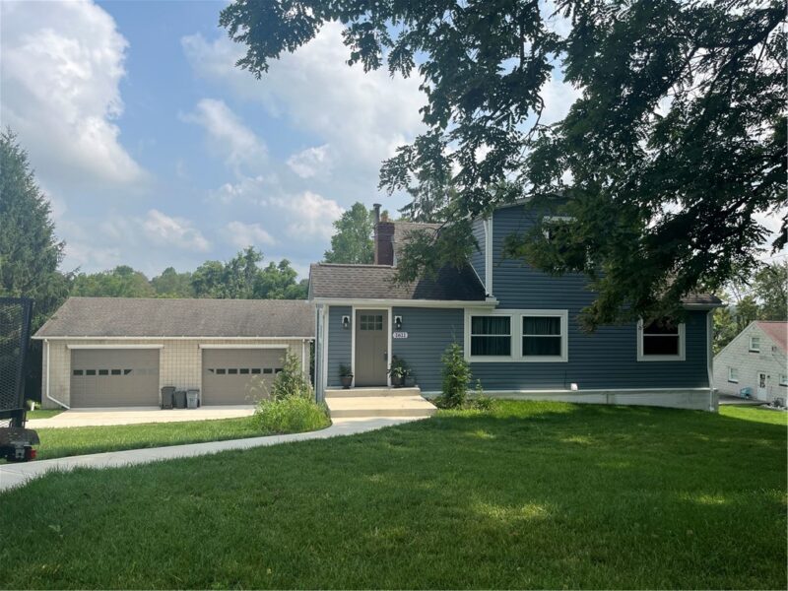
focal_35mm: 26
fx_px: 592
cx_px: 394
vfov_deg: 53.1
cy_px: 296
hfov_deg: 67.3
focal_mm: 5.1
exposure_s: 1/3623
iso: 50
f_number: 1.6
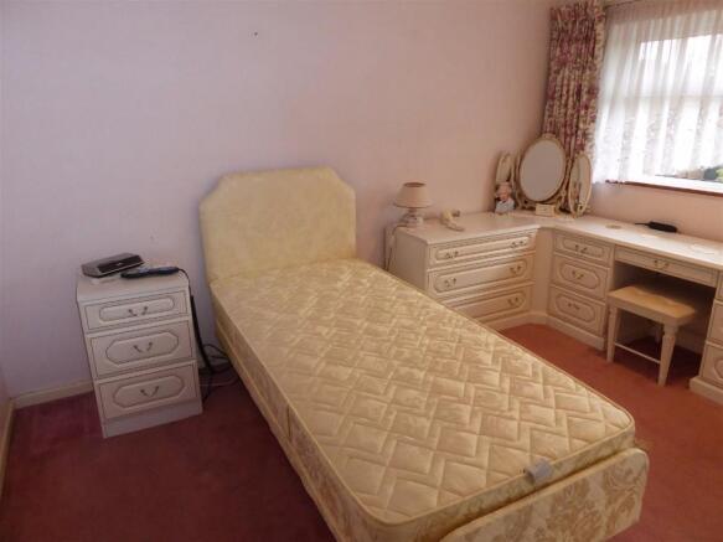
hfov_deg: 69.4
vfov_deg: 54.9
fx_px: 522
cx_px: 362
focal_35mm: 25
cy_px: 271
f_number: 3.3
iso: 500
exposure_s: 1/60
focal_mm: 4.3
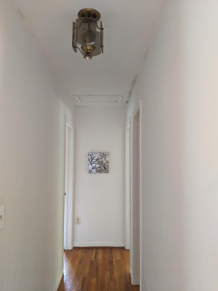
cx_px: 109
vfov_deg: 65.3
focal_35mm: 27
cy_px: 146
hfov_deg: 51.4
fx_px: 227
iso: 551
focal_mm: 4.44
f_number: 1.8
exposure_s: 1/60
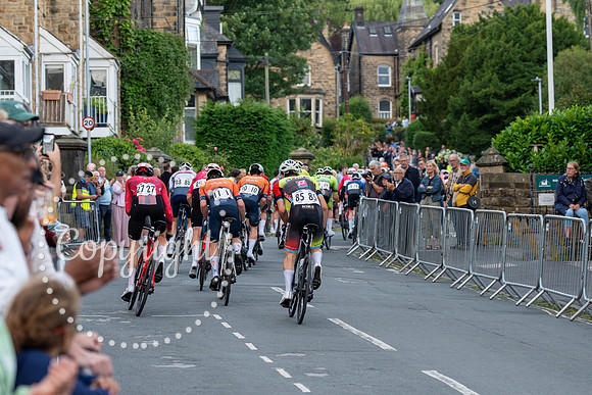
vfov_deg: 10.0
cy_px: 195
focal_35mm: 138
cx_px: 251
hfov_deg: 14.9
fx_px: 2262
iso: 1250
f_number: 3.5
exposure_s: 1/800
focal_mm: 92
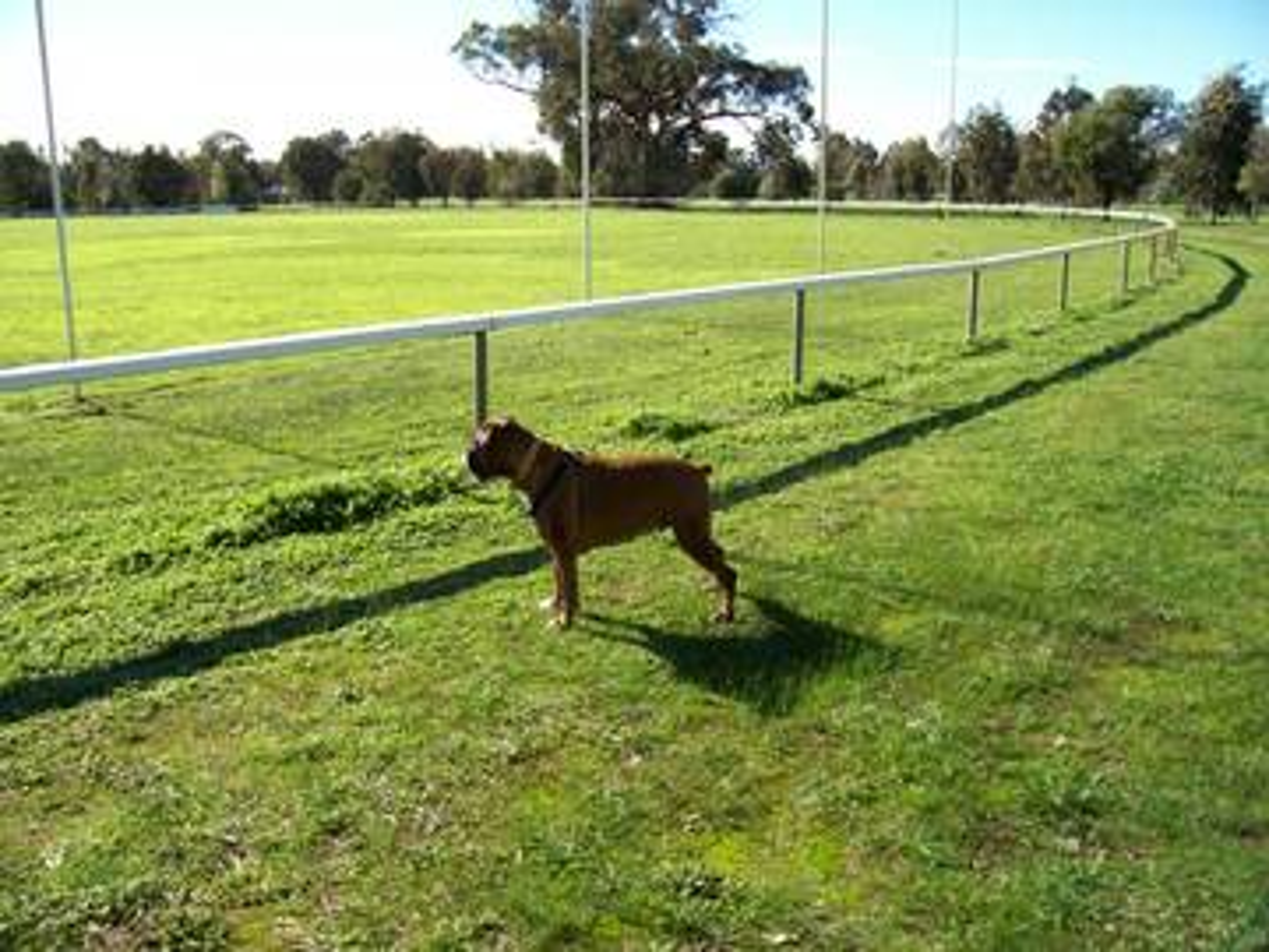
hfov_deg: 54.0
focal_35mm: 34
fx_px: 1246
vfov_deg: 41.8
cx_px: 634
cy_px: 476
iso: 80
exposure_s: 1/720
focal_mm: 5.6
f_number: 2.7
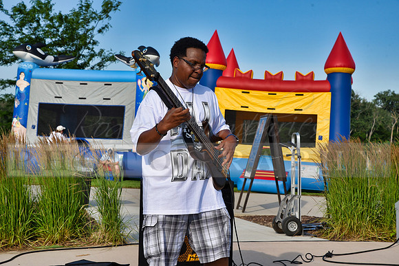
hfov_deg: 28.8
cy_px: 133
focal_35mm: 70
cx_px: 200
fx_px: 776
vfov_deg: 19.5
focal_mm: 70
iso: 200
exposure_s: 1/320
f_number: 9
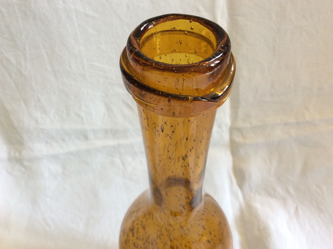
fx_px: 307
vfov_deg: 44.1
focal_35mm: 32
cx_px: 166
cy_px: 124
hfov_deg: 56.9
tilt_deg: -47.1
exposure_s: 1/25
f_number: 2.4
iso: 80
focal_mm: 3.3
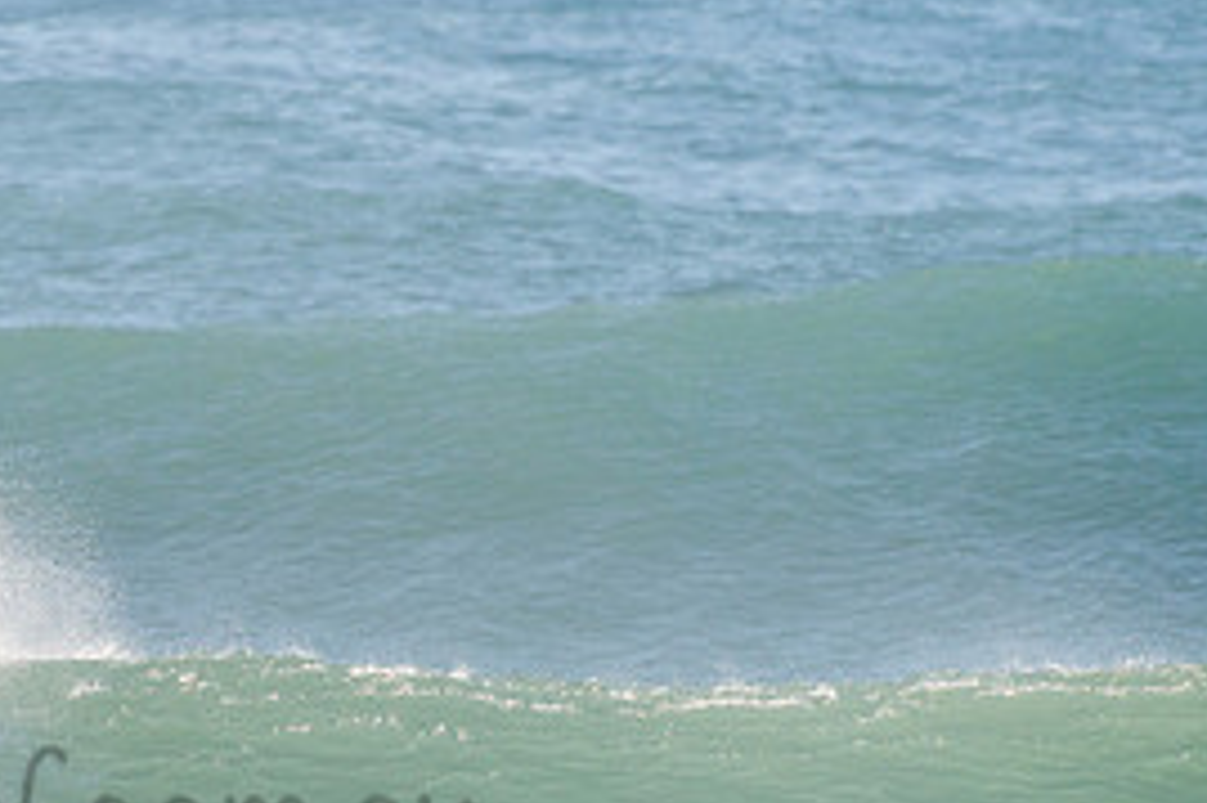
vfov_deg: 1.3
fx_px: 36186
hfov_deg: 1.9
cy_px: 778
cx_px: 0
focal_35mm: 1080
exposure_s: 1/1600
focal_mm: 500
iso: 250
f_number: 5.6
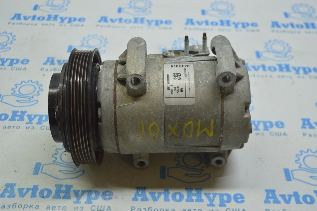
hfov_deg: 37.9
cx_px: 158
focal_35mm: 52
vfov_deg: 25.7
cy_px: 106
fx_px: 462
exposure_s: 1/60
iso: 400
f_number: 4.5
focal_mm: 35
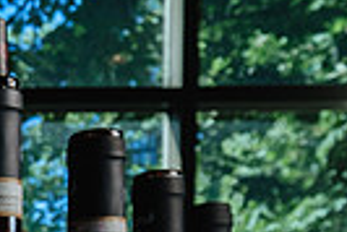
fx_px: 1100
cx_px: -376
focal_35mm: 114
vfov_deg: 10.9
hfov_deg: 14.4
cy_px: 468
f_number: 8
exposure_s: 1/30
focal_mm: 17.4
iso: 200
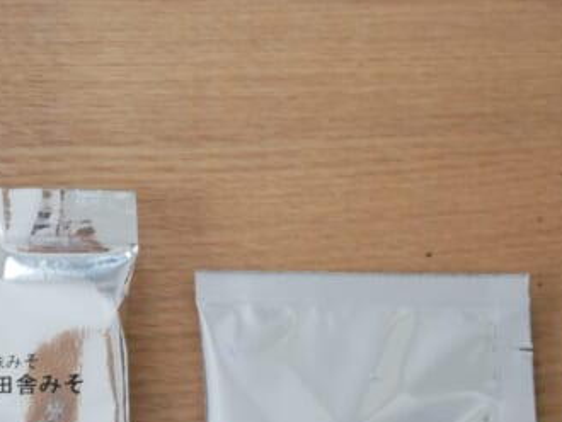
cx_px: -60
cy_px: 270
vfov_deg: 13.6
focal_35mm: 109
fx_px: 1771
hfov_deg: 17.4
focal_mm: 18
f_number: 4.2
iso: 1250
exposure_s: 1/60
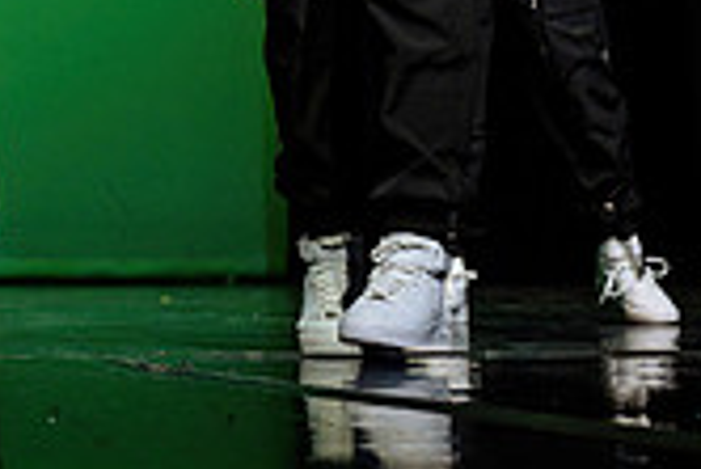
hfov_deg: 12.0
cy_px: -251
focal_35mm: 163
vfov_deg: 8.2
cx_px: -332
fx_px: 3177
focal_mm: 43
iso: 1600
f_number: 2.8
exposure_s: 1/270
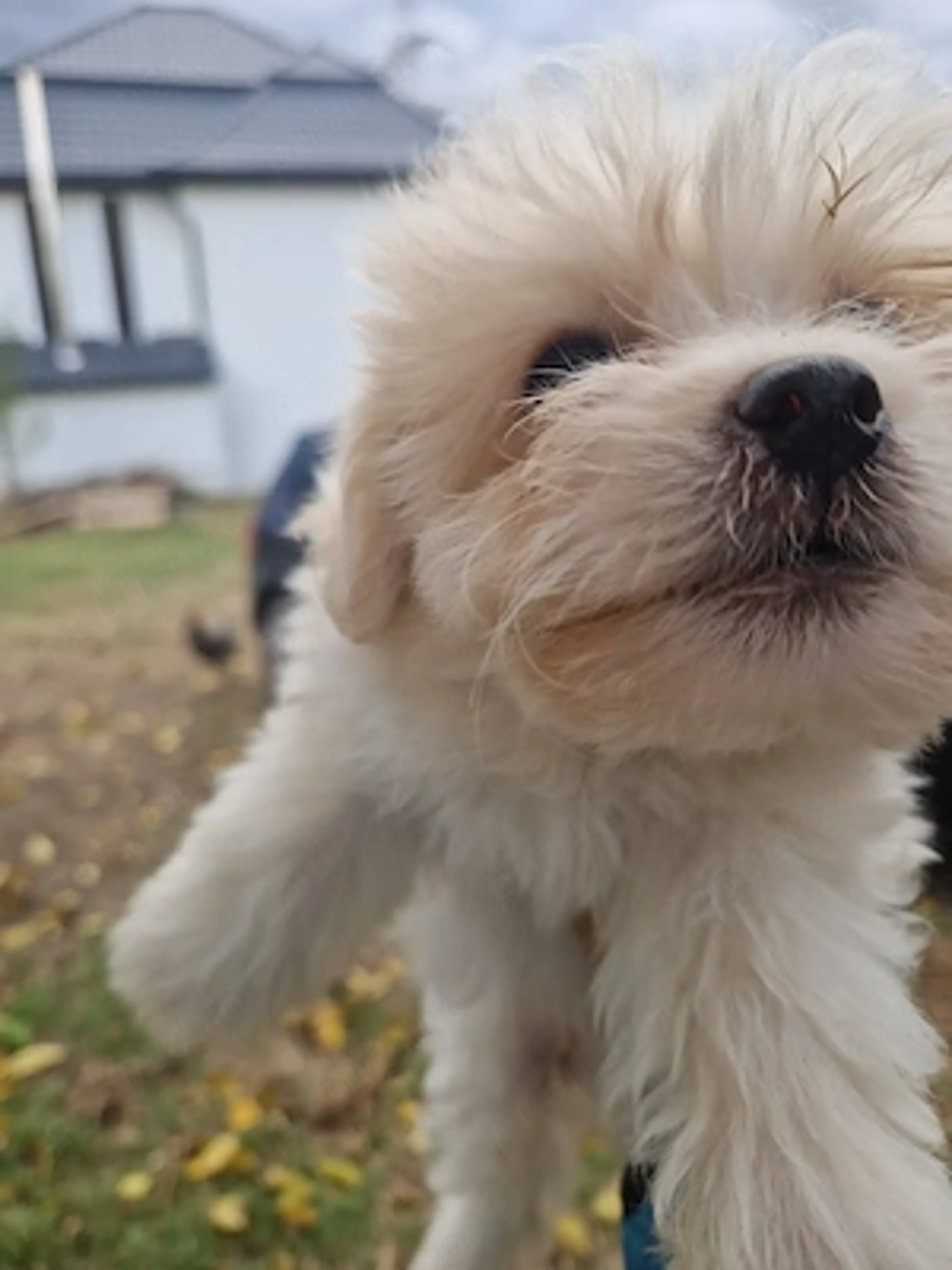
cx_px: 476
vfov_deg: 73.9
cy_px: 635
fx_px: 843
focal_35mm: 23
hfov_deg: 58.9
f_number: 1.8
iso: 50
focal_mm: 5.4
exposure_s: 1/180
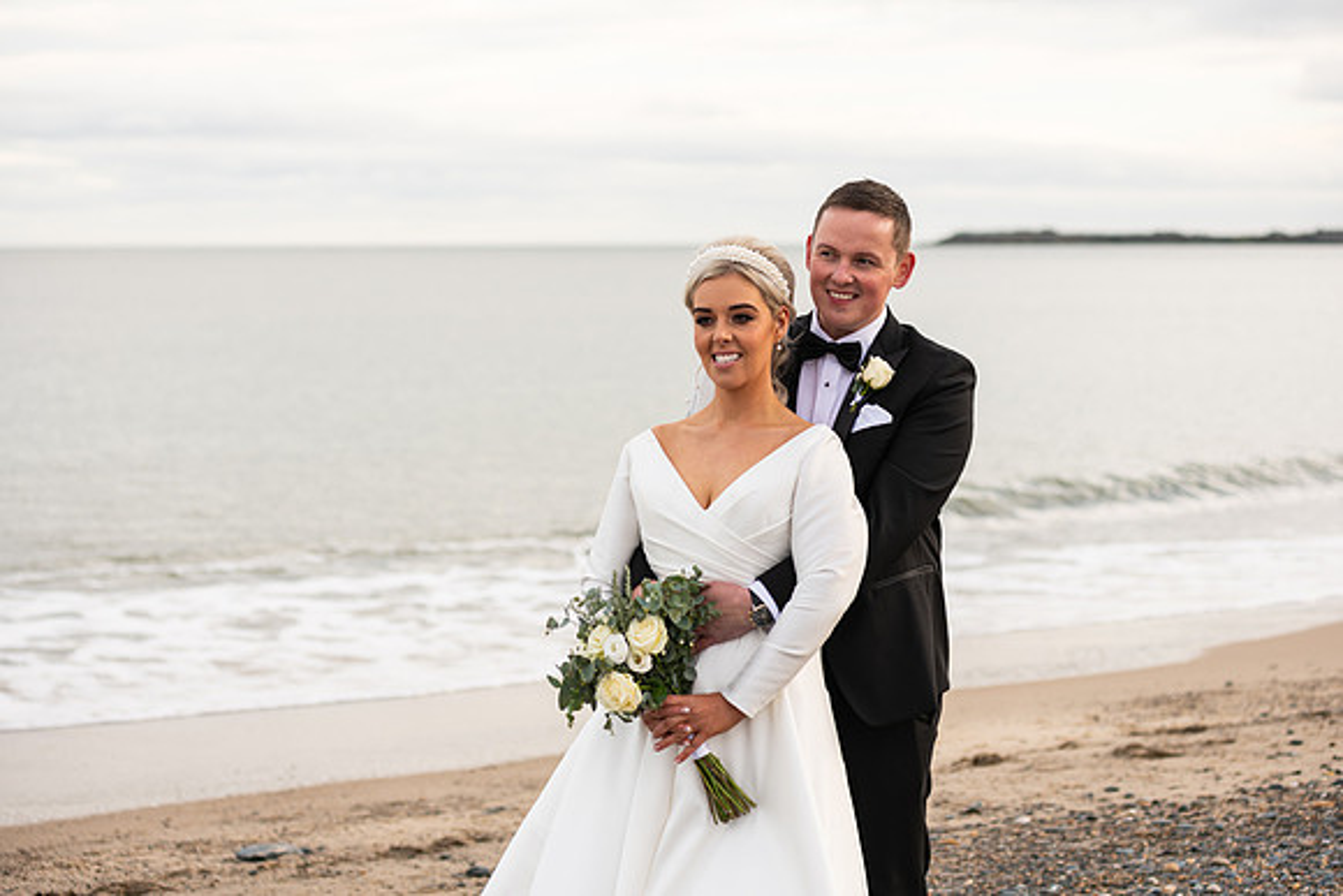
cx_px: 672
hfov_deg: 25.4
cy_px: 448
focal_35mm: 80
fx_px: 2985
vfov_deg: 17.1
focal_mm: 80
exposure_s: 1/200
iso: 80
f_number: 3.5
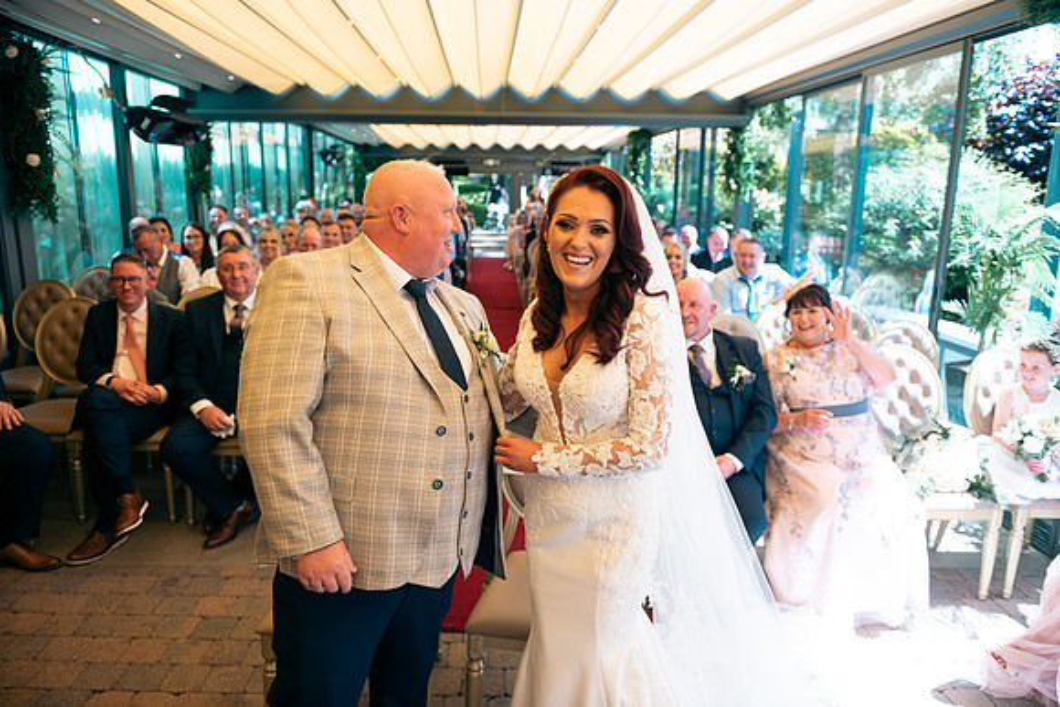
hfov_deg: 73.7
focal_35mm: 24
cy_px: 354
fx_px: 707
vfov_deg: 53.2
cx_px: 530
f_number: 3.5
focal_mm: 24
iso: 250
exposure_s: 1/250
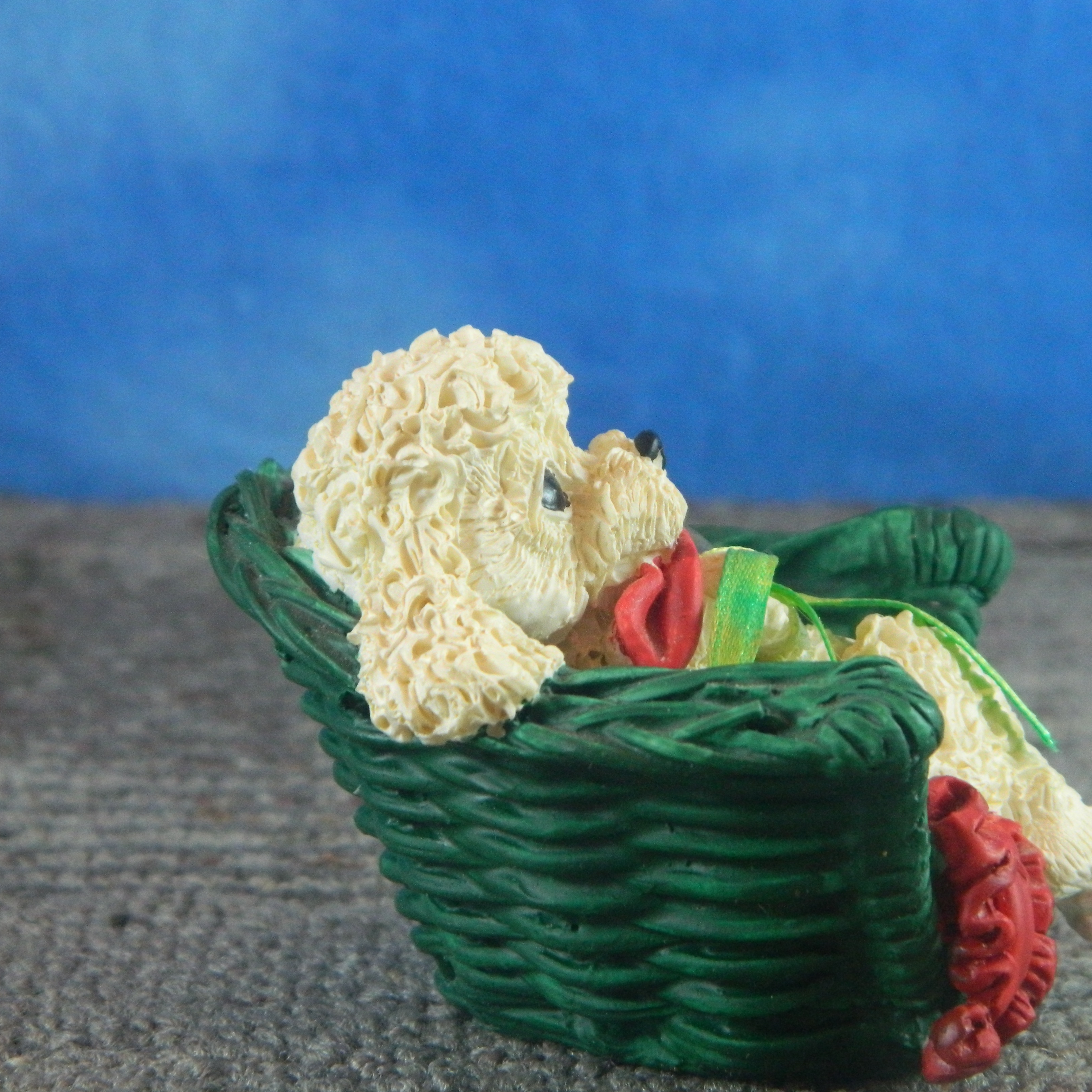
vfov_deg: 14.3
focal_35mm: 122
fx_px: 4354
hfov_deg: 14.3
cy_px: 545
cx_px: 622
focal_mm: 18.6
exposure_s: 1/20
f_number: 4.5
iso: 400
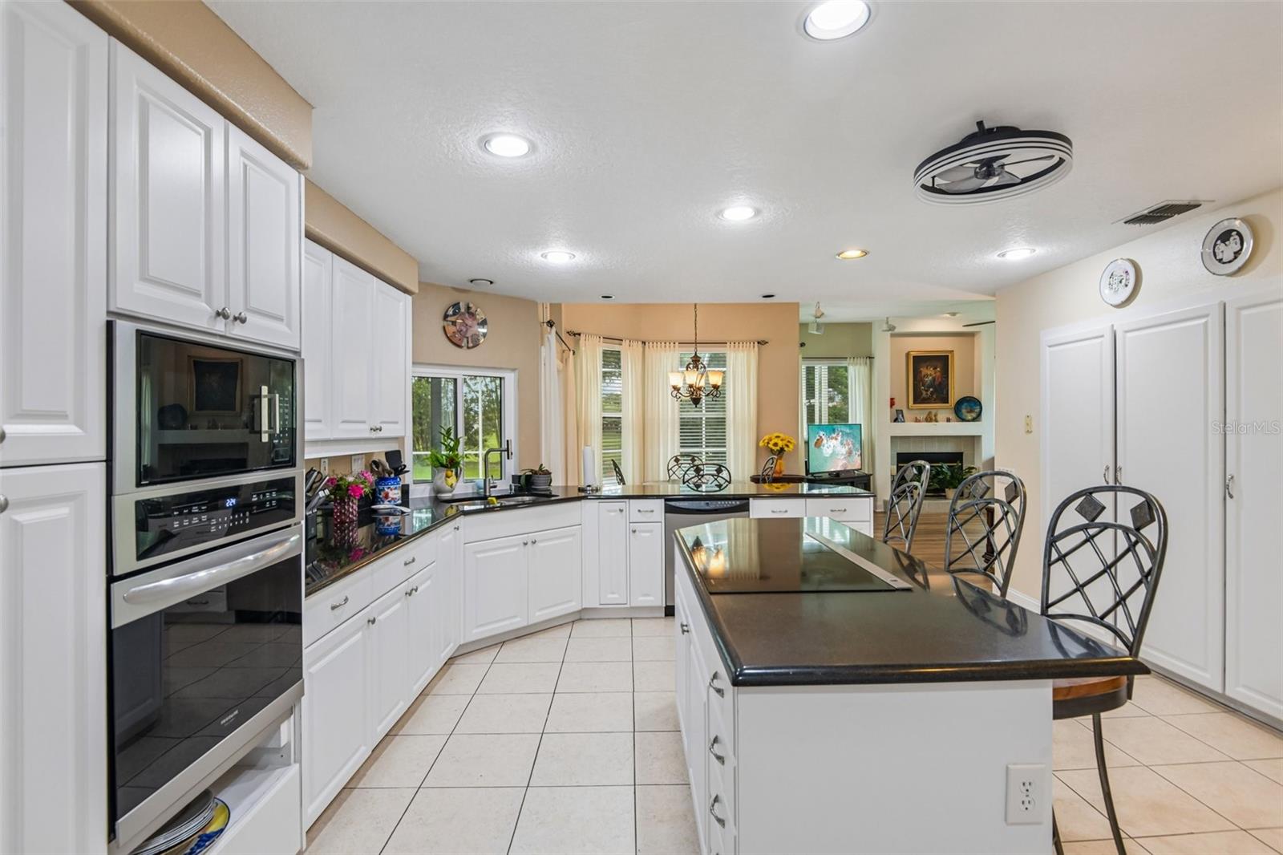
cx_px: 642
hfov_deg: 96.7
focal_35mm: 16
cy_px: 428
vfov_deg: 73.7
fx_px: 570
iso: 400
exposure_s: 1/25
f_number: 8
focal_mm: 16
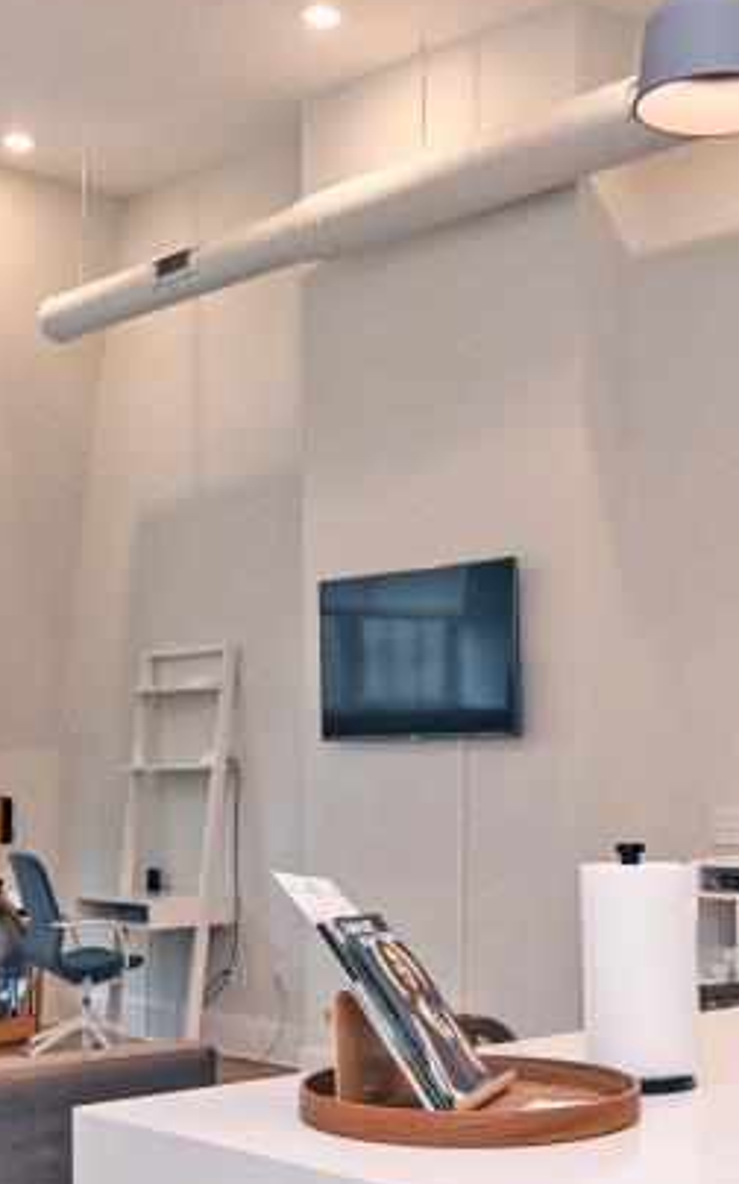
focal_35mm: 53
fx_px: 1710
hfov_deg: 24.3
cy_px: 768
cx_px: 452
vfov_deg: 37.9
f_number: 4
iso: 320
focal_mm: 14
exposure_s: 1/60
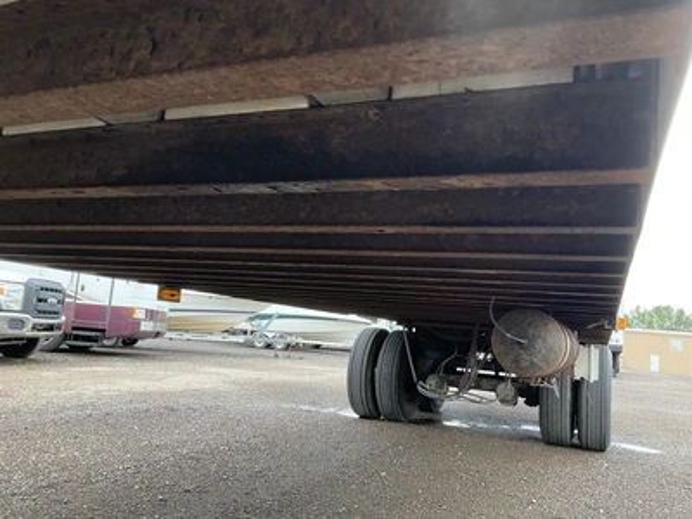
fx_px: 580
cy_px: 260
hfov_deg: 61.7
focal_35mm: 29
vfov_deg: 48.2
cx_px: 346
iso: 32
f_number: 1.8
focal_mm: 3
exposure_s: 1/172
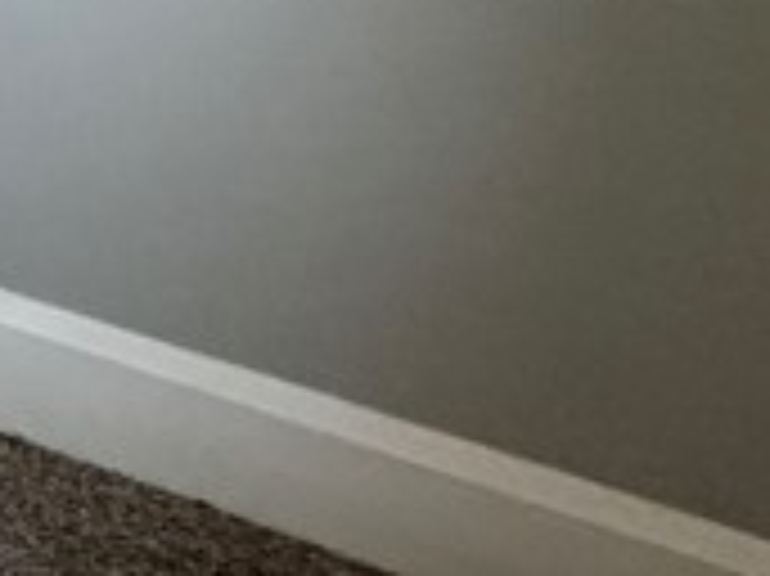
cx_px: -1423
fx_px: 1867
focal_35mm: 84
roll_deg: +0.3
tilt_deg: -1.3
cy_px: -680
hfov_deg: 12.3
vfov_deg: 13.9
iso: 250
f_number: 2.2
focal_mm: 2.22
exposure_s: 1/120
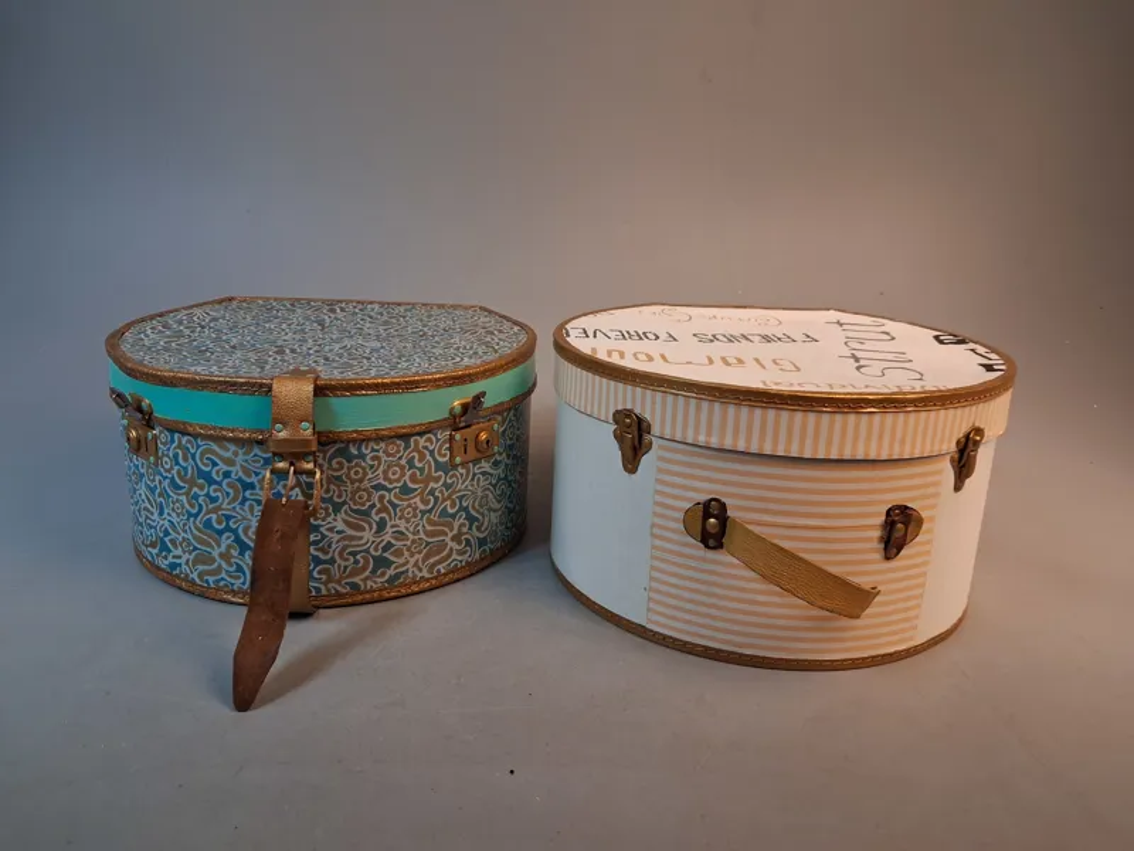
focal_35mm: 27
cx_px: 567
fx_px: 885
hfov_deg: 65.3
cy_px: 426
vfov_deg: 51.4
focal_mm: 4
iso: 250
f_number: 1.8
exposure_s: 1/50
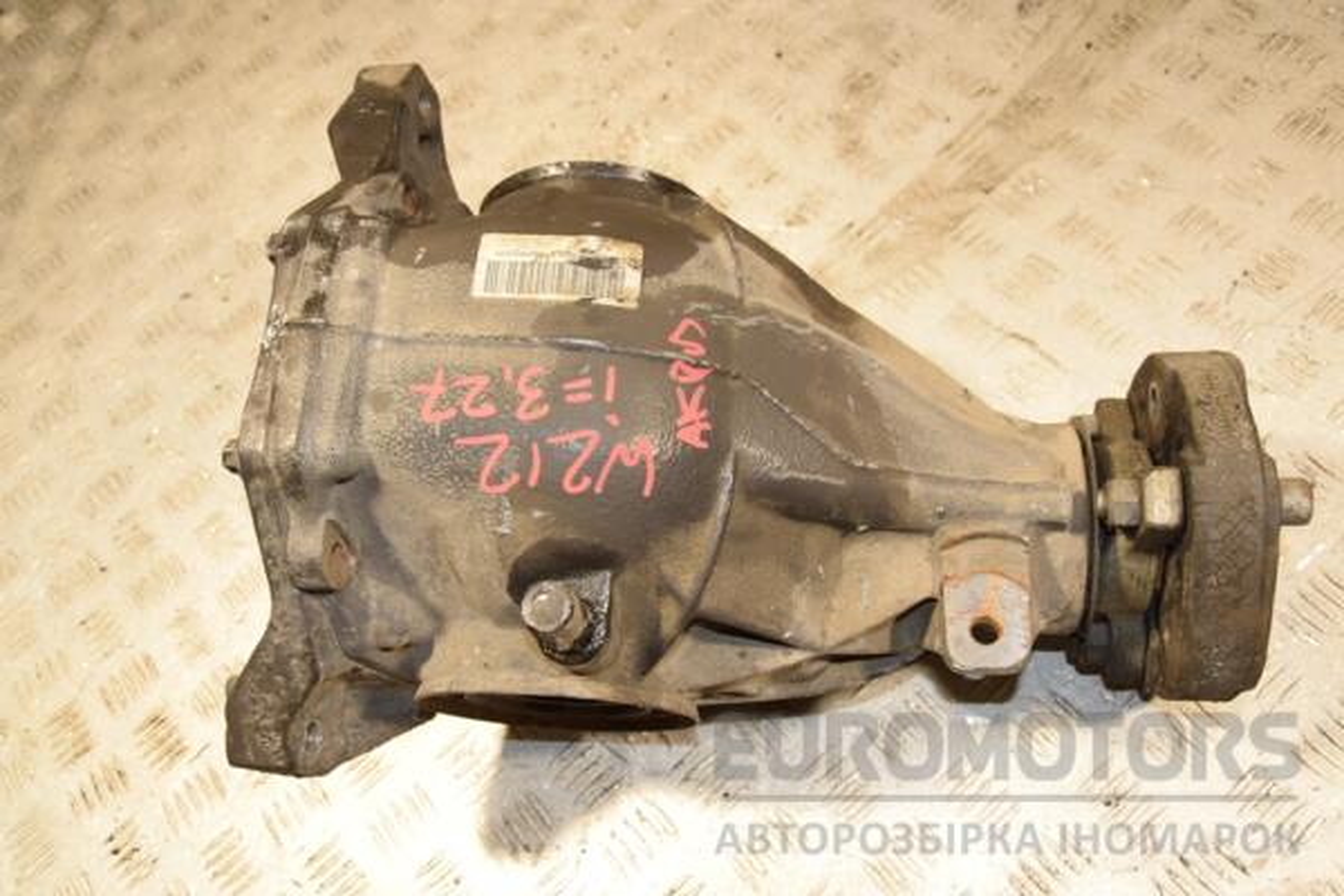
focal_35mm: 32
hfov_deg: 59.5
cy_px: 448
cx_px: 672
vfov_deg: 41.7
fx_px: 1176
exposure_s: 1/200
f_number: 5.6
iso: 800
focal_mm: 21
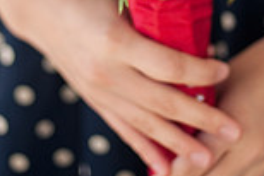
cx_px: 172
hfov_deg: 14.0
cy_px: -84
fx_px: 1072
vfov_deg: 9.2
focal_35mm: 146
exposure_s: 1/2000
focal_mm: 50
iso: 200
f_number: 1.4
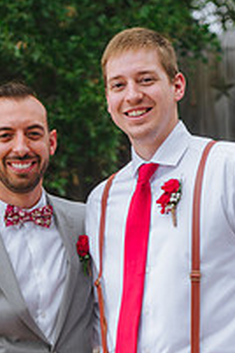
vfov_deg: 15.6
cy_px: 304
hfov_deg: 10.5
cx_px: 95
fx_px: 1273
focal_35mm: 130
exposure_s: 1/320
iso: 80
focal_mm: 58
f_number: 2.8
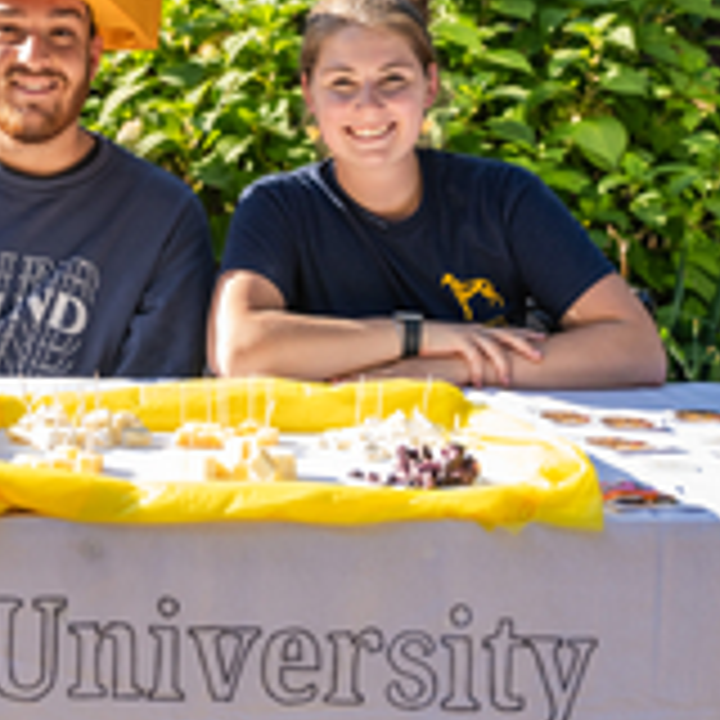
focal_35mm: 75
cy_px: 248
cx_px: 202
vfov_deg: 22.9
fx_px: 1771
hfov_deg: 22.8
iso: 250
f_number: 2.8
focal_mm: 29.5
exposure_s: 1/1000
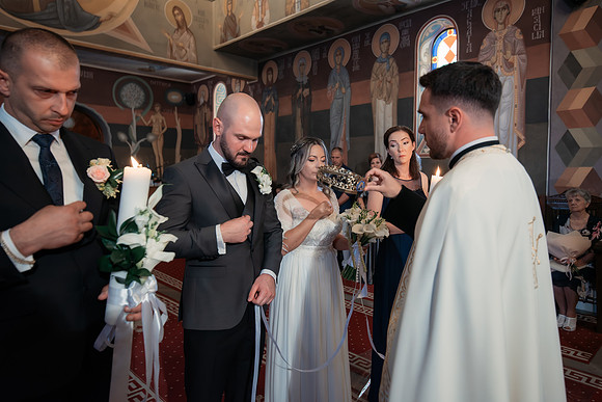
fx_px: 388
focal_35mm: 23
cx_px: 317
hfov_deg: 75.5
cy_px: 190
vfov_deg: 54.7
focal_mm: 22
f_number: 2.8
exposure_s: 1/200
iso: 3200
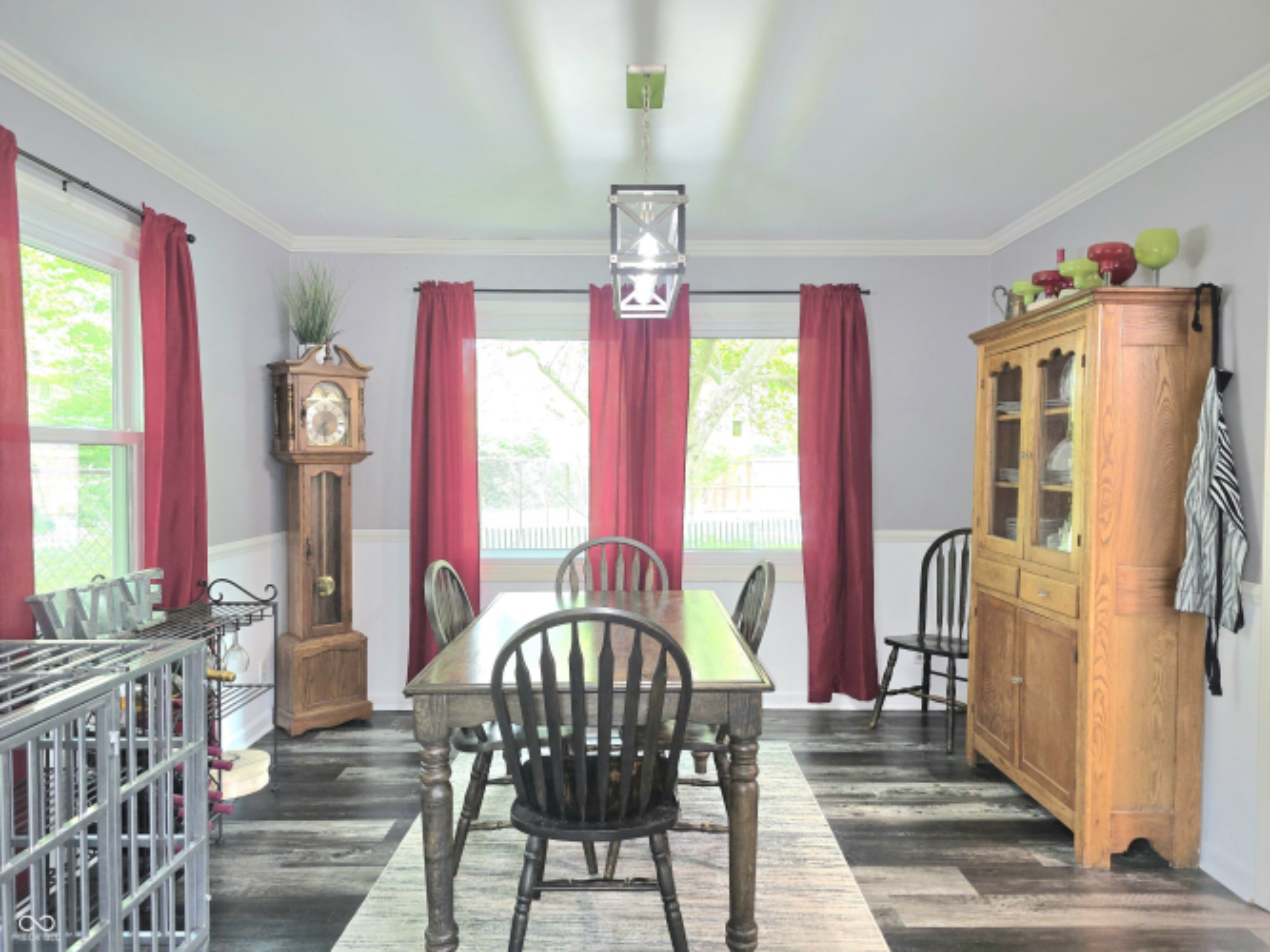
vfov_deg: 58.9
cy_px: 476
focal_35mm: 23
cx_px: 635
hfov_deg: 73.9
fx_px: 844
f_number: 1.7
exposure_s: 1/22.1
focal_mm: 6.3
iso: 125
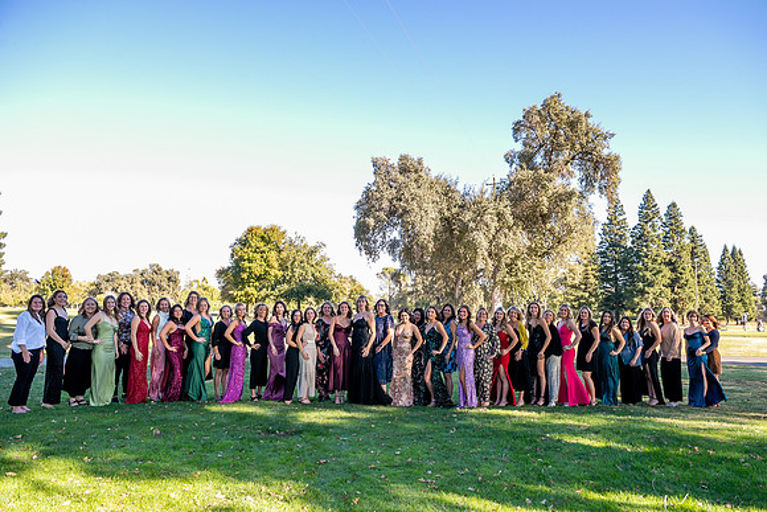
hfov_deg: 71.2
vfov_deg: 51.1
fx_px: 535
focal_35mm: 25
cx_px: 394
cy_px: 256
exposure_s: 1/320
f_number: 5
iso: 320
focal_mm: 24
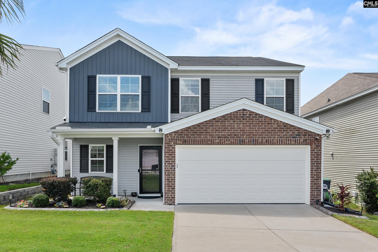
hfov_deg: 95.0
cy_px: 126
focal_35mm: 16
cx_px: 189
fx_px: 173
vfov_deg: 72.1
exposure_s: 1/250
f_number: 7.1
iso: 200
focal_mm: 11
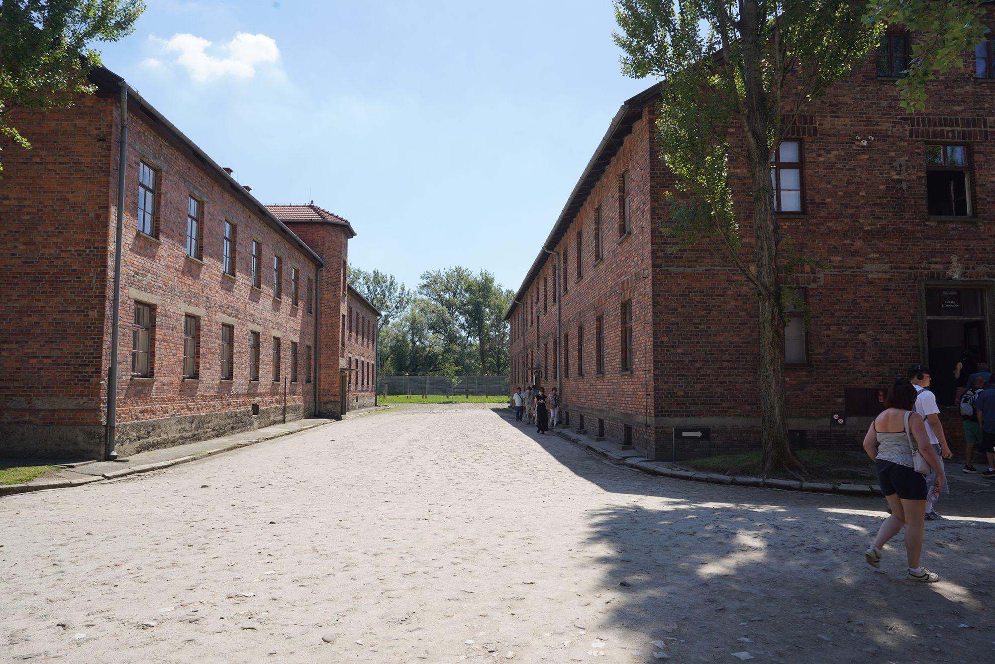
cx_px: 498
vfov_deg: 53.1
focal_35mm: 24
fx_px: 663
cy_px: 332
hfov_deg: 73.7
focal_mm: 24
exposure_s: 1/100
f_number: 13
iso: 100
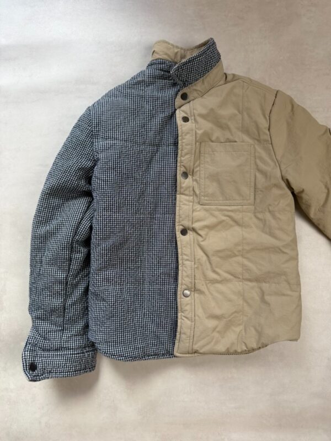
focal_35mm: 24
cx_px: 166
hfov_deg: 56.8
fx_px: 306
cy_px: 220
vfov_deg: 71.6
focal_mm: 6.76
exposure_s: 1/121
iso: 50
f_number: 1.78
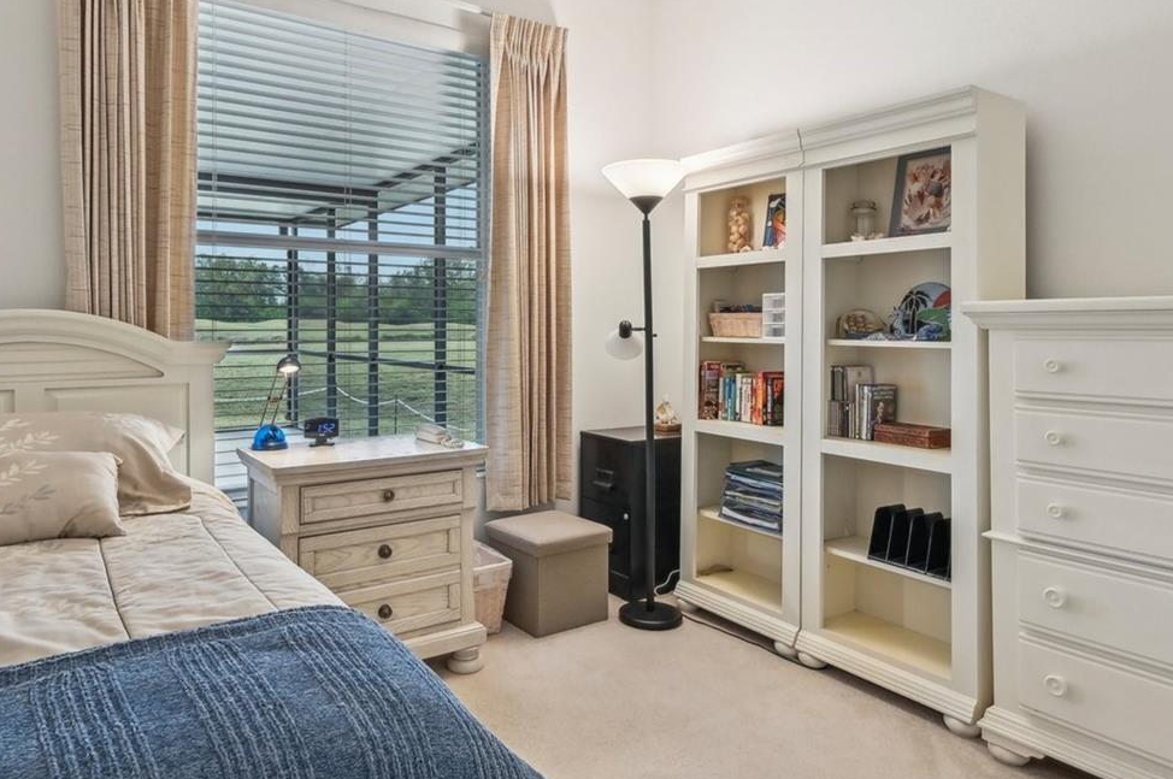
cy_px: 328
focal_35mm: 23
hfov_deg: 75.9
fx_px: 749
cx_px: 527
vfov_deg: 54.7
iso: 400
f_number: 8
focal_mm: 14
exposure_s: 1/40
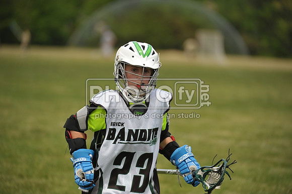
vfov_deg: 5.7
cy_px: 97
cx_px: 146
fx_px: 1945
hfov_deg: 8.6
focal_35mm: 240
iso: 800
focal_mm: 240
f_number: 4
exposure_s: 1/4000
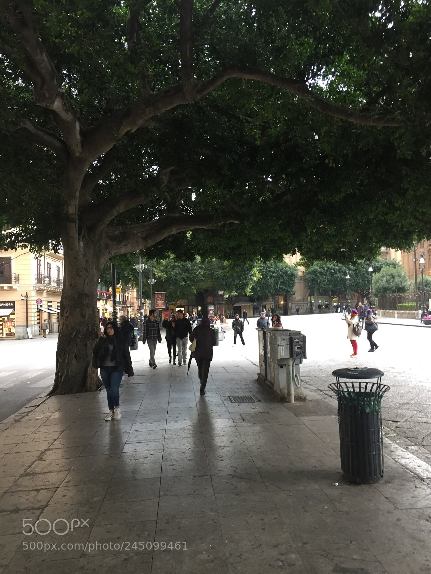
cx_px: 216
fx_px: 481
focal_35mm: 29
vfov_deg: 61.7
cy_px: 287
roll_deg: +1.4
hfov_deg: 48.2
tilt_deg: +3.1
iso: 125
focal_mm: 4.15
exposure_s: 1/33
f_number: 2.2
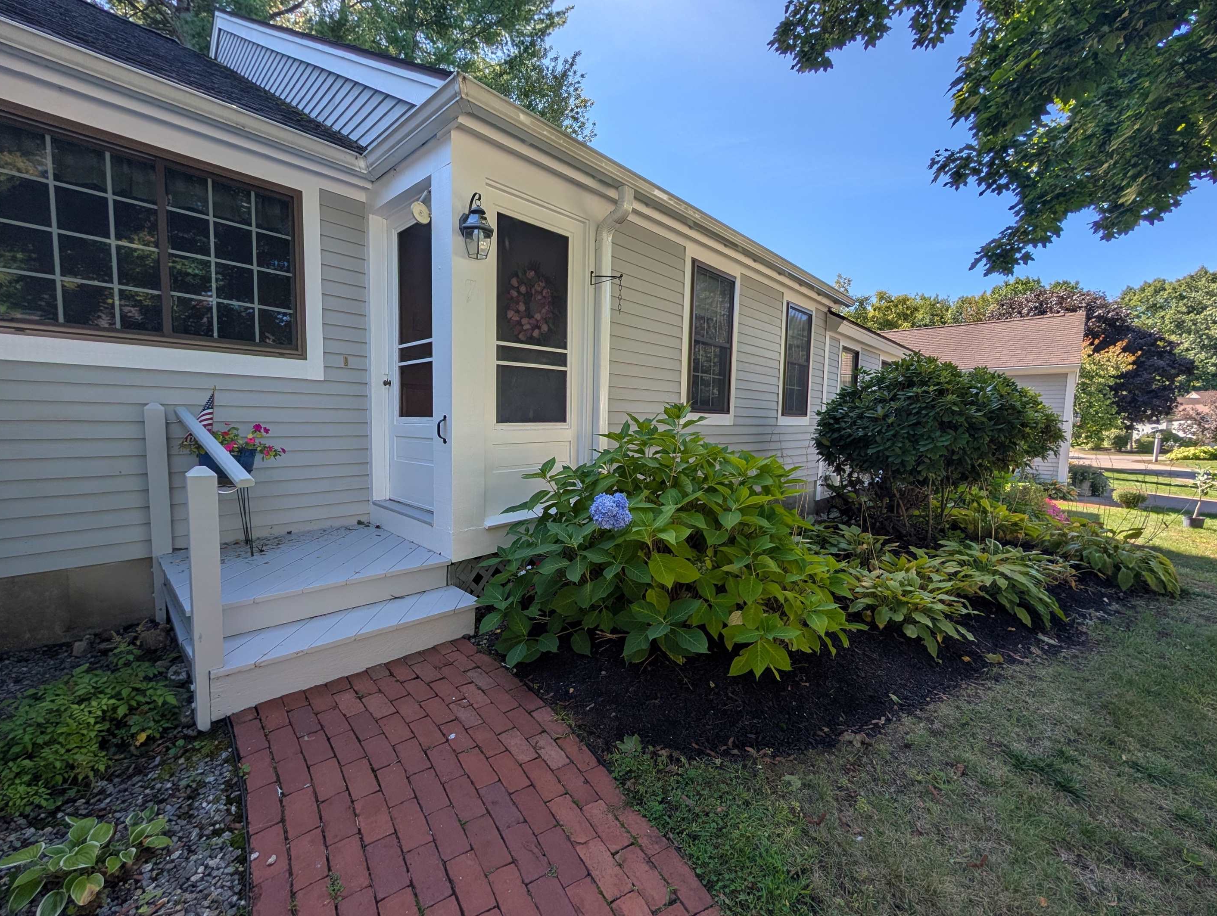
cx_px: 592
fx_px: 458
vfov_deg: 90.1
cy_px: 455
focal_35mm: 13
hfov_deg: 106.1
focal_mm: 2.02
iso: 50
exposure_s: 1/1427
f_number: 1.7
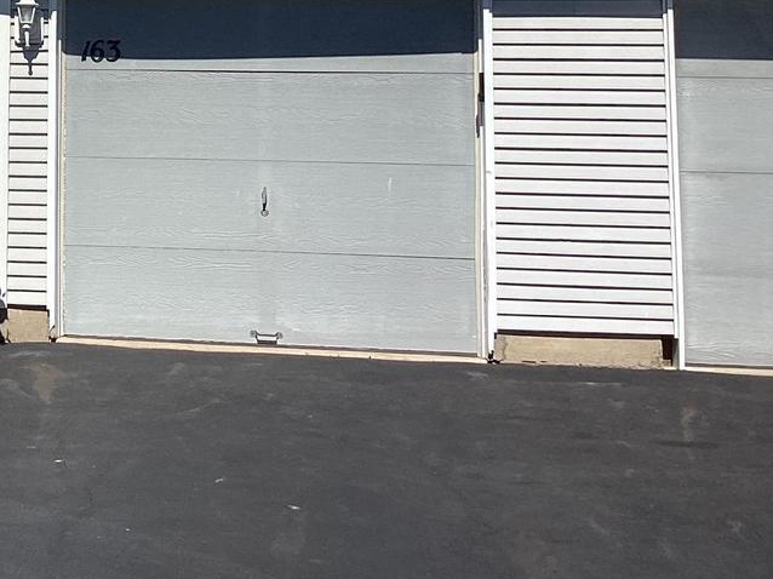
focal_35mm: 70
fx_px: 1563
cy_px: -12
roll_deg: -2.2
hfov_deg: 25.8
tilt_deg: +5.8
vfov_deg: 20.3
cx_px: -68
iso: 25
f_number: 2.4
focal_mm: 3.3
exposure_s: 1/2717
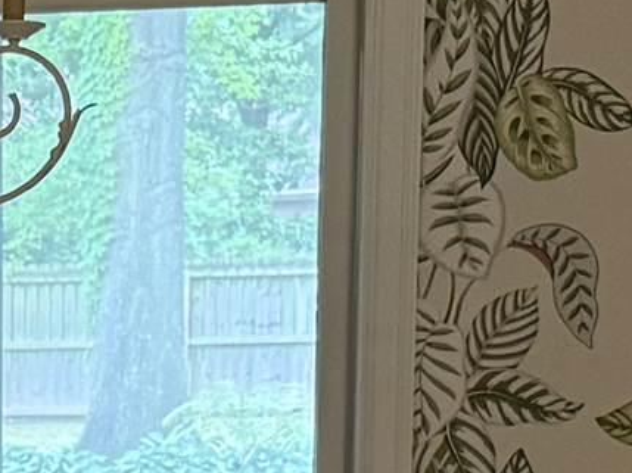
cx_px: -426
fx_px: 3138
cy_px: 853
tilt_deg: -9.0
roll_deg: +1.1
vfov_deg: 8.3
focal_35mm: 172
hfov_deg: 10.9
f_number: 1.78
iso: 250
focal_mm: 6.76
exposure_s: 1/60
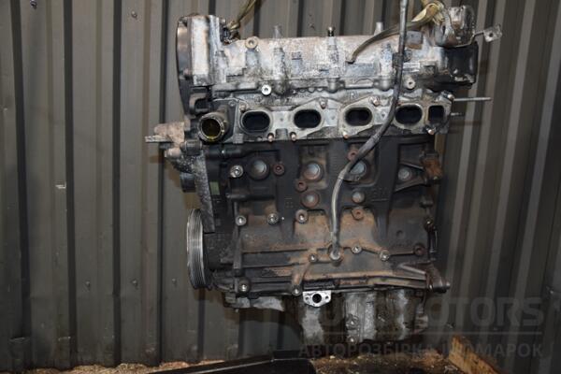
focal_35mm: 32
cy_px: 187
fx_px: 491
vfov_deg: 41.7
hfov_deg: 59.5
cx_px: 280
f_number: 5
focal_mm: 21
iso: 800
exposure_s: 1/60
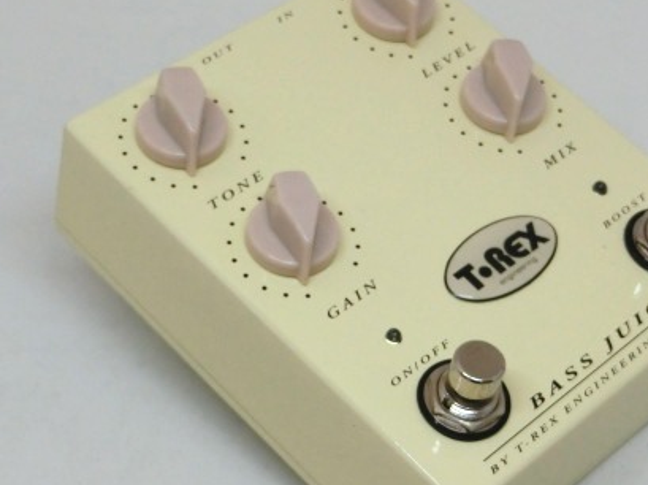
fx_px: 1758
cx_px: 380
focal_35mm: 94
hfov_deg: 20.9
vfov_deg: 15.7
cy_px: 285
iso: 400
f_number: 5
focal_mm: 10.7
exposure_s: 1/100
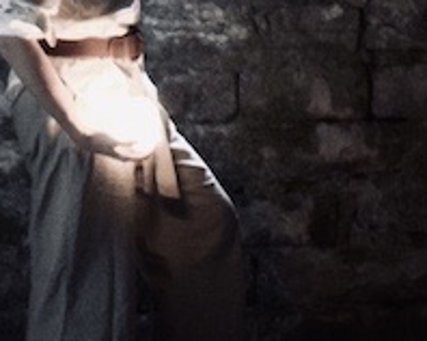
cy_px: -278
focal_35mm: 125
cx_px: 96
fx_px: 1574
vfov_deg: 11.4
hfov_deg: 15.4
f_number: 4
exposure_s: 1/60
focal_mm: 25
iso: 2800
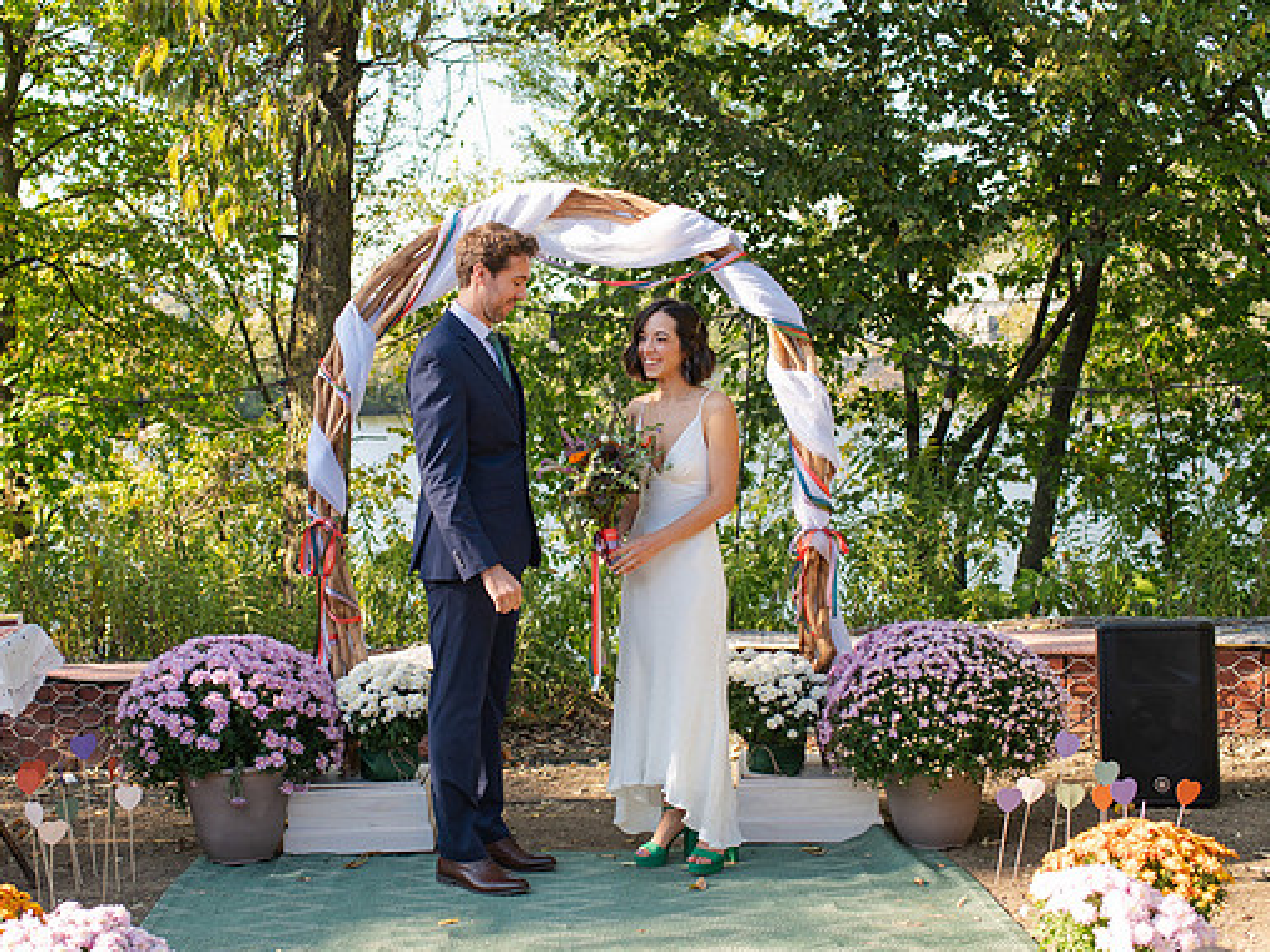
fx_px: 1651
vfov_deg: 32.2
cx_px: 574
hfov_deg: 42.0
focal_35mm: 45
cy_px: 478
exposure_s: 1/2000
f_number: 3.5
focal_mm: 35
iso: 800
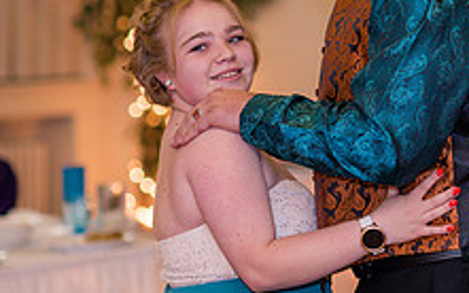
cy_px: 84
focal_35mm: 227
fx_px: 2901
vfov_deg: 5.8
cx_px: 439
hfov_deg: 9.2
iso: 640
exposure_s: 1/125
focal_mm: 85
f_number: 2.2
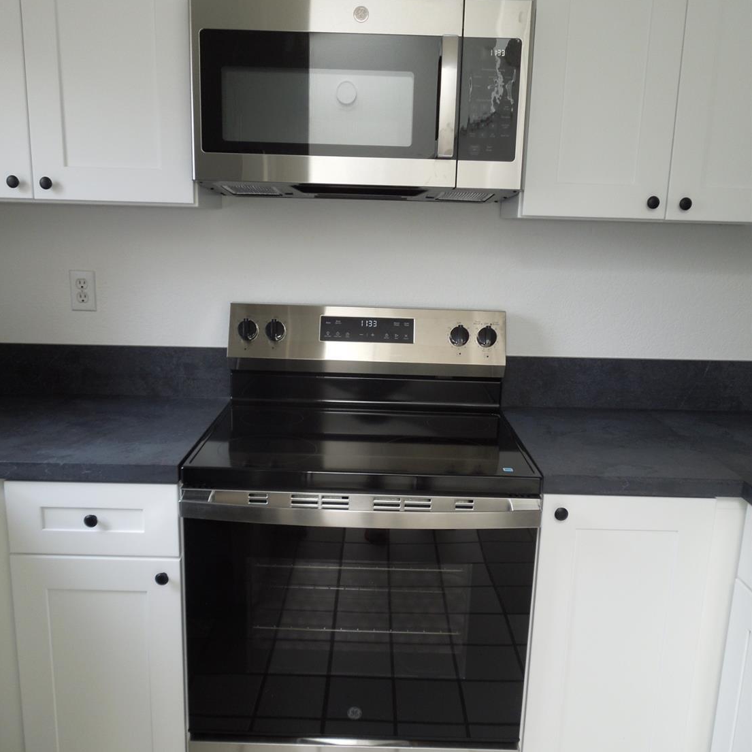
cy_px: 398
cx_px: 371
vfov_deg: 54.0
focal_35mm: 30
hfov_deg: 54.0
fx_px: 737
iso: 125
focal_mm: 4.5
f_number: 3.3
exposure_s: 1/30
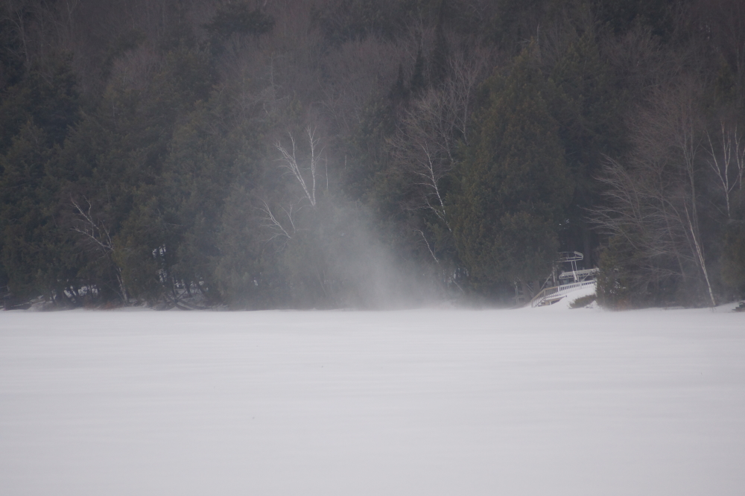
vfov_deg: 3.7
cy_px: 248
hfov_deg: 5.5
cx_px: 372
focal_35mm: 375
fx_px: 7757
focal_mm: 250
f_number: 6.3
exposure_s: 1/400
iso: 400
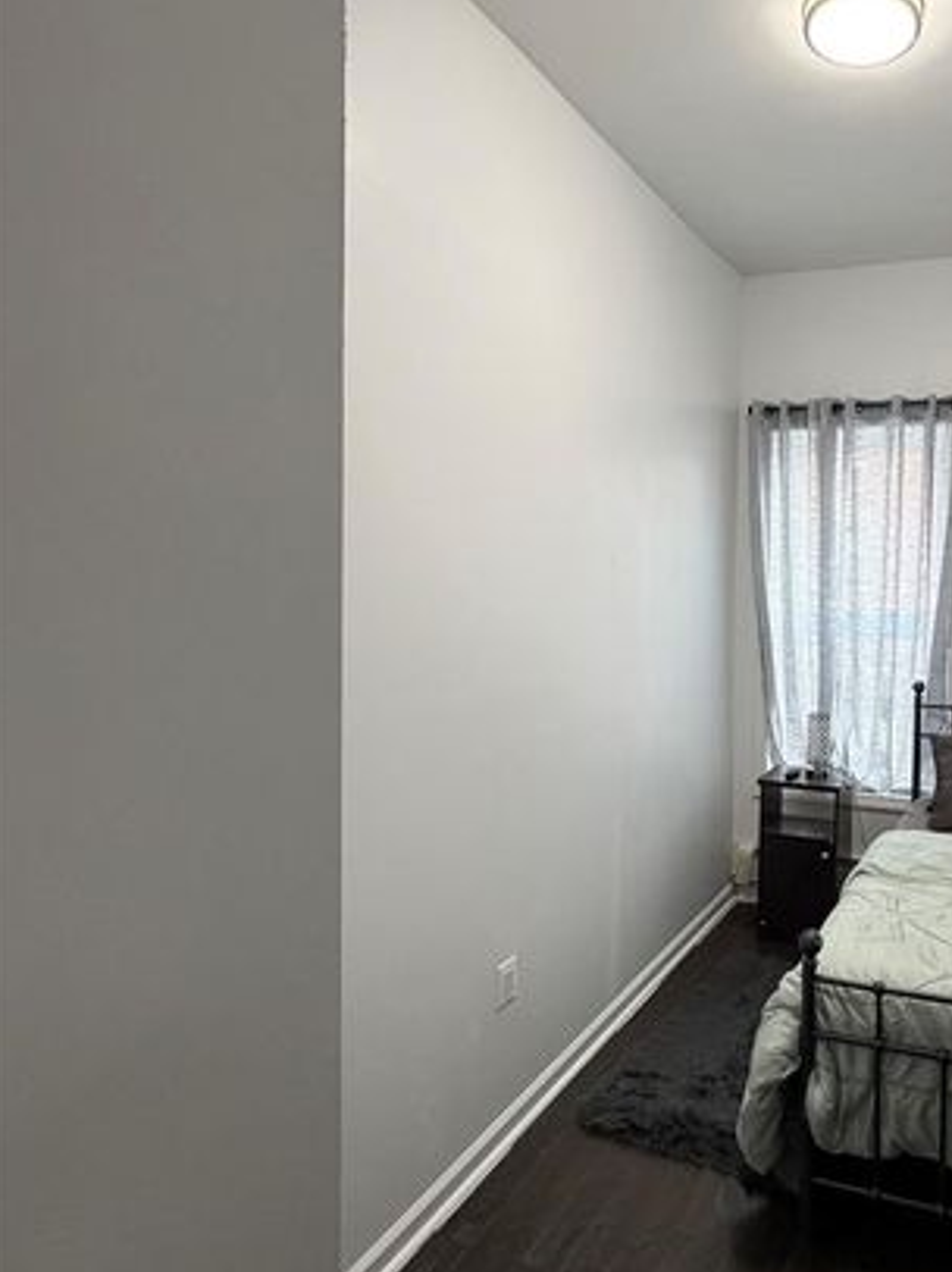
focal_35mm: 23
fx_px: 844
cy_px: 591
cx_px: 767
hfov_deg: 54.6
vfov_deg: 73.9
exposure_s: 1/60
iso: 200
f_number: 2.2
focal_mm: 2.22
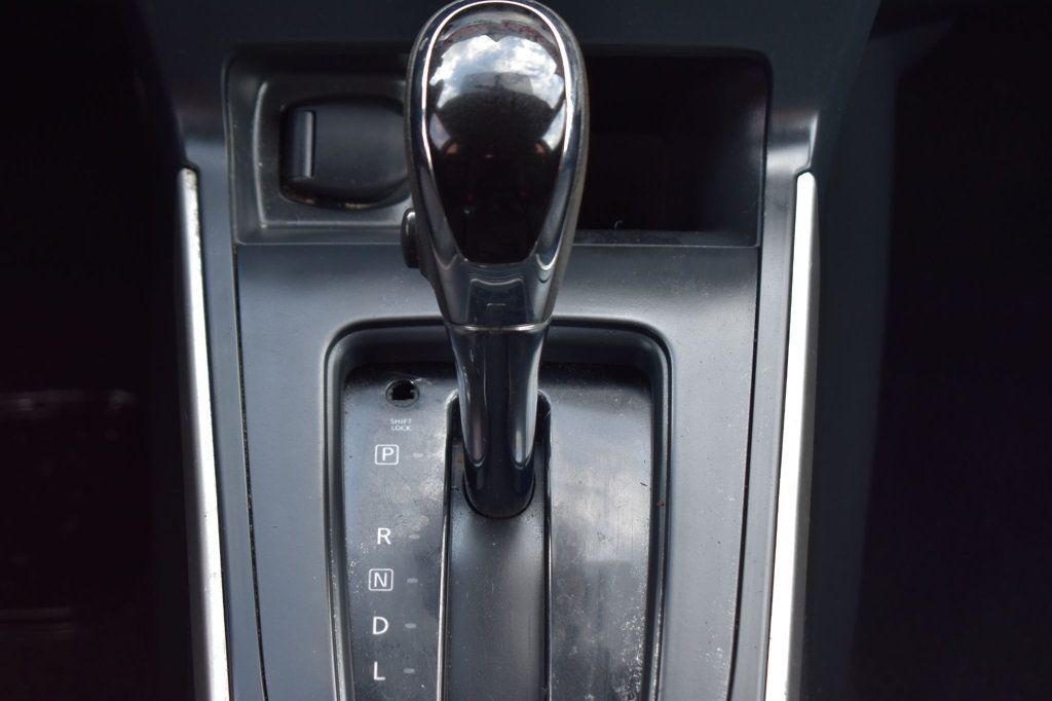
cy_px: 350
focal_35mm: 82
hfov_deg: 24.6
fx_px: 2410
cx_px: 526
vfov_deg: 16.5
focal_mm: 55
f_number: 7.1
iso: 400
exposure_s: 1/40
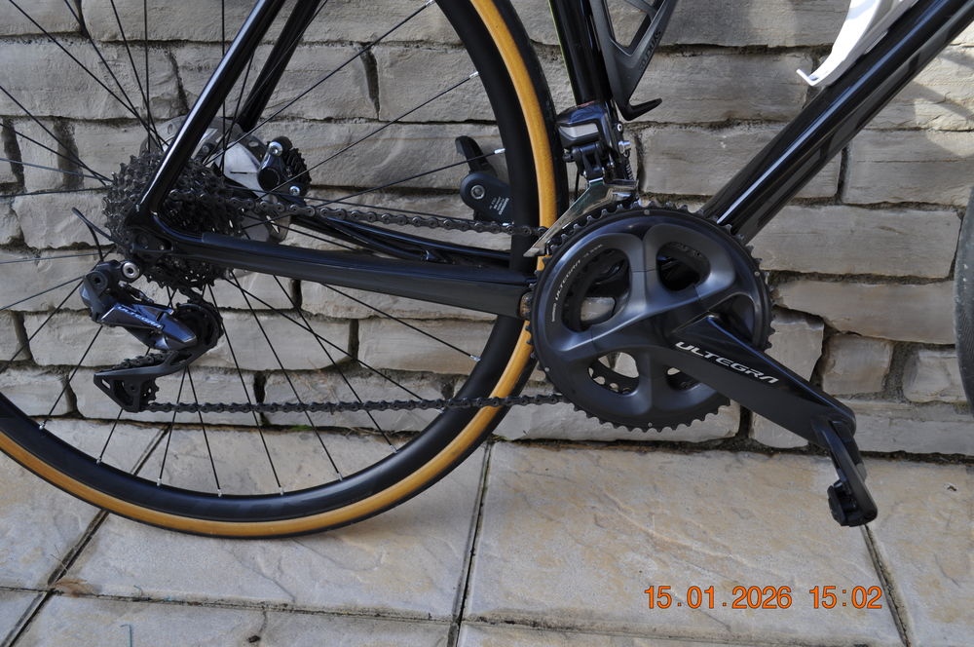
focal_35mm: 33
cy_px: 324
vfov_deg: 39.9
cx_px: 487
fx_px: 892
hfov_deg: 57.3
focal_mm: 22
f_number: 6.3
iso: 200
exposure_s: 1/160
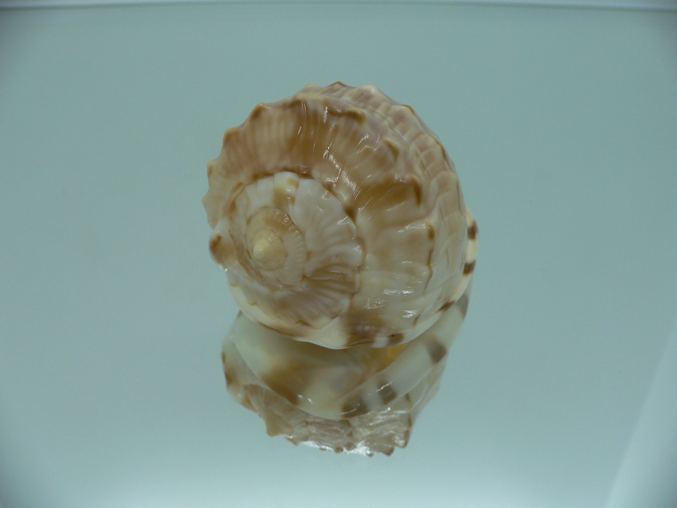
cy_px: 254
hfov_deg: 52.6
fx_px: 685
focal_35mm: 35
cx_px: 338
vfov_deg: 40.7
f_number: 2.8
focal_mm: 4.6
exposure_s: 1/60
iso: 80
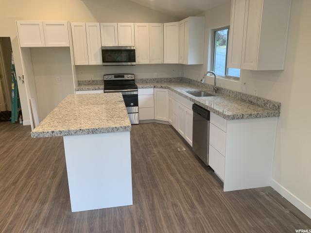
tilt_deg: -15.1
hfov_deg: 67.3
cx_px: 156
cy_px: 116
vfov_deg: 53.1
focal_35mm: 26
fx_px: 234
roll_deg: +0.5
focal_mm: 4.25
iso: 80
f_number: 1.8
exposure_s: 1/60
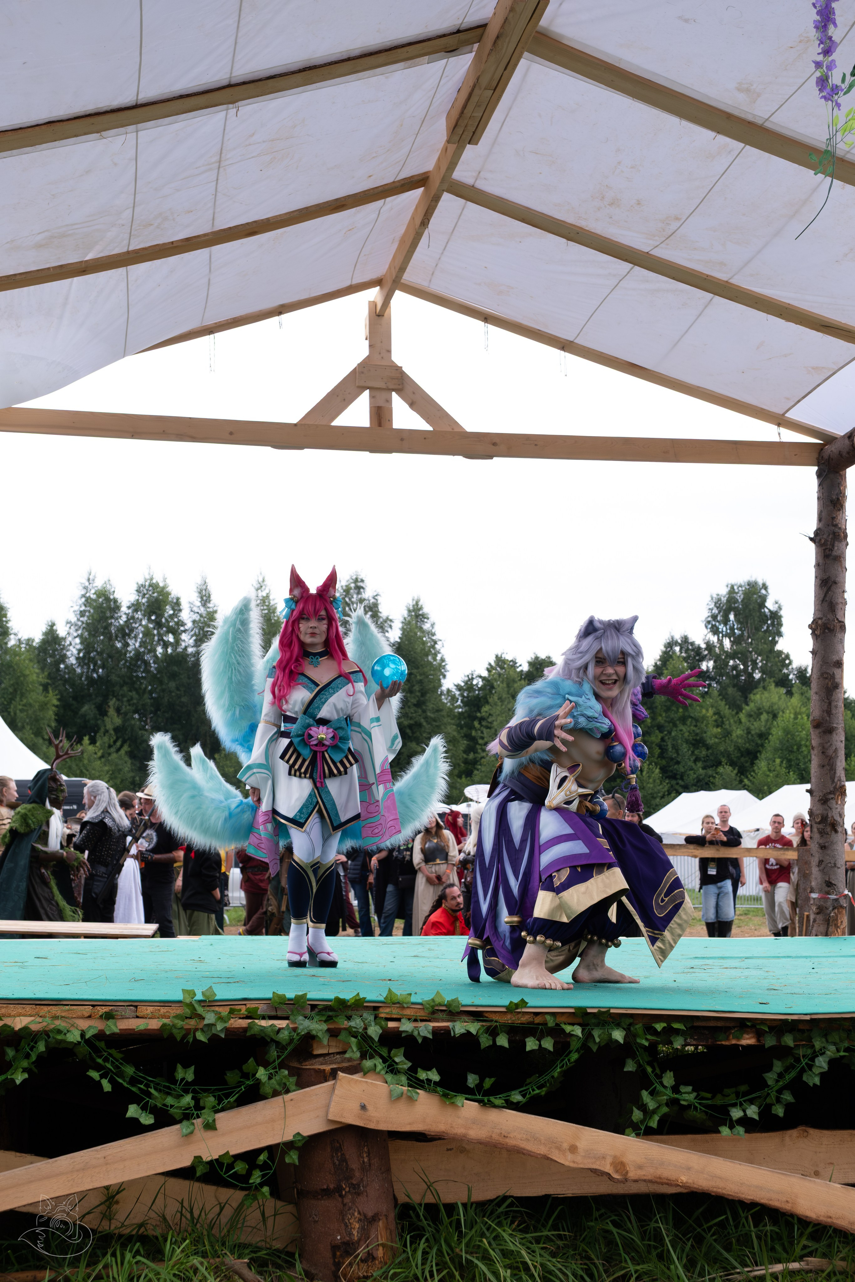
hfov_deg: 29.9
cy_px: 641
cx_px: 428
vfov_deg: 43.6
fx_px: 1603
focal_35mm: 45
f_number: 4
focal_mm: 30.2
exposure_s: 1/1000
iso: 1000
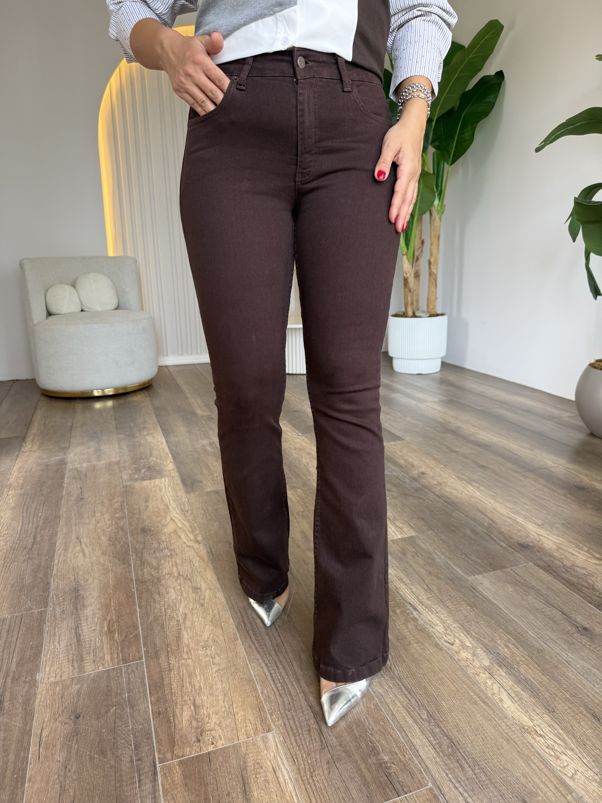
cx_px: 301
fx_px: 557
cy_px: 402
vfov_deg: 71.6
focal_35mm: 24
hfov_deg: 56.8
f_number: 1.78
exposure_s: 1/170
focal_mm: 6.76
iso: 64
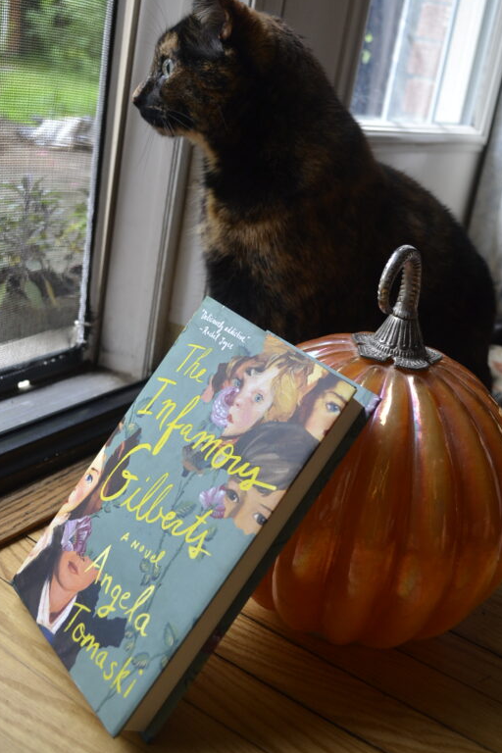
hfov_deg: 33.4
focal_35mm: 40
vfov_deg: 48.2
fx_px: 837
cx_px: 230
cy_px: 308
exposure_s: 1/50
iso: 400
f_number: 3.8
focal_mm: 20
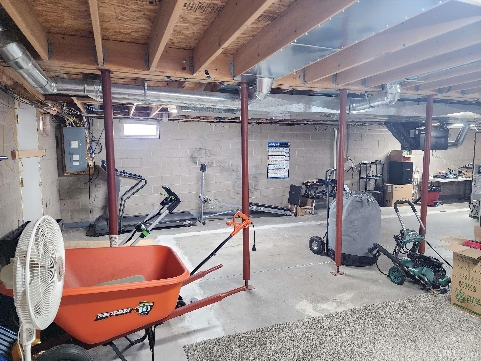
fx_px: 320
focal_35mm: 23
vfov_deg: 58.9
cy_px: 180
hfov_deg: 73.9
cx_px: 240
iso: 500
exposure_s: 1/120
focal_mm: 6.4
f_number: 1.8
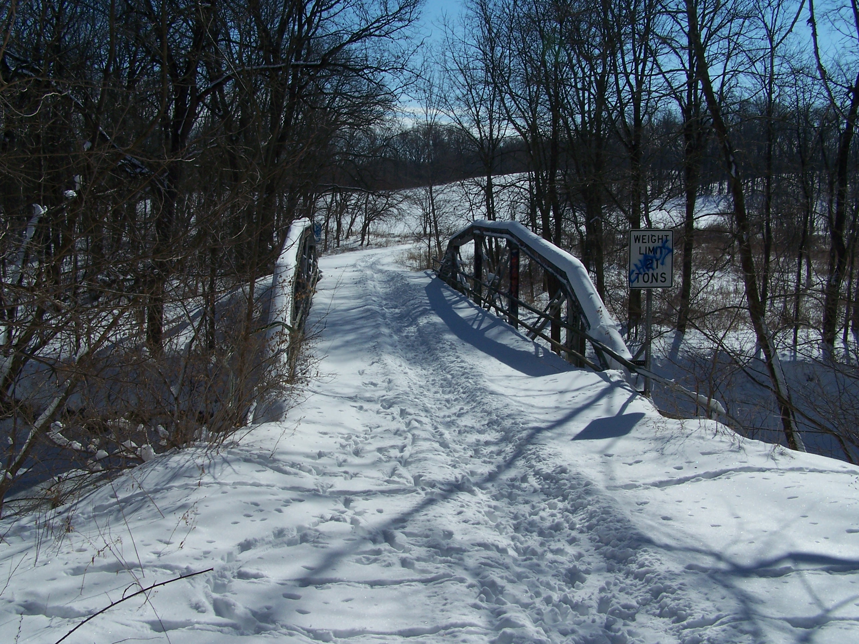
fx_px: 943
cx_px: 430
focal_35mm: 38
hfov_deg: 49.0
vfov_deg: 37.7
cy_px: 322
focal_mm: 6.3
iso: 80
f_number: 5.6
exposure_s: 1/1500
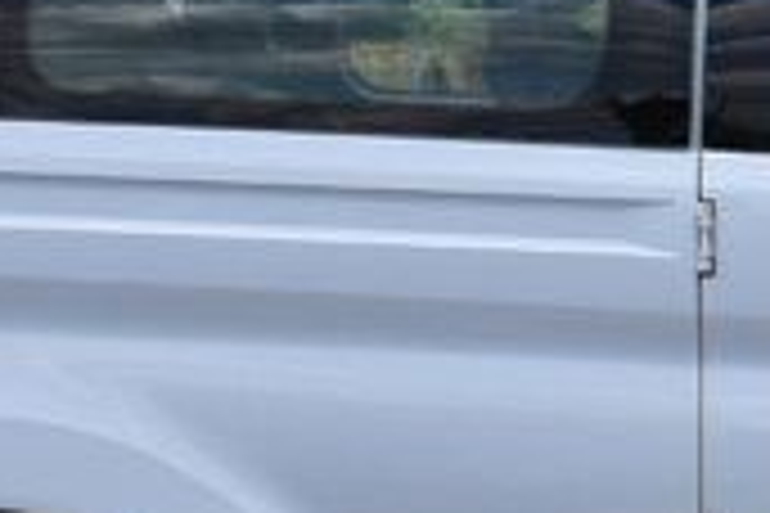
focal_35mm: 216
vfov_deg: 6.4
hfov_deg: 9.2
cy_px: 315
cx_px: 1202
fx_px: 4620
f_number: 11
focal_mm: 24
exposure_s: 1/400
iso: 400
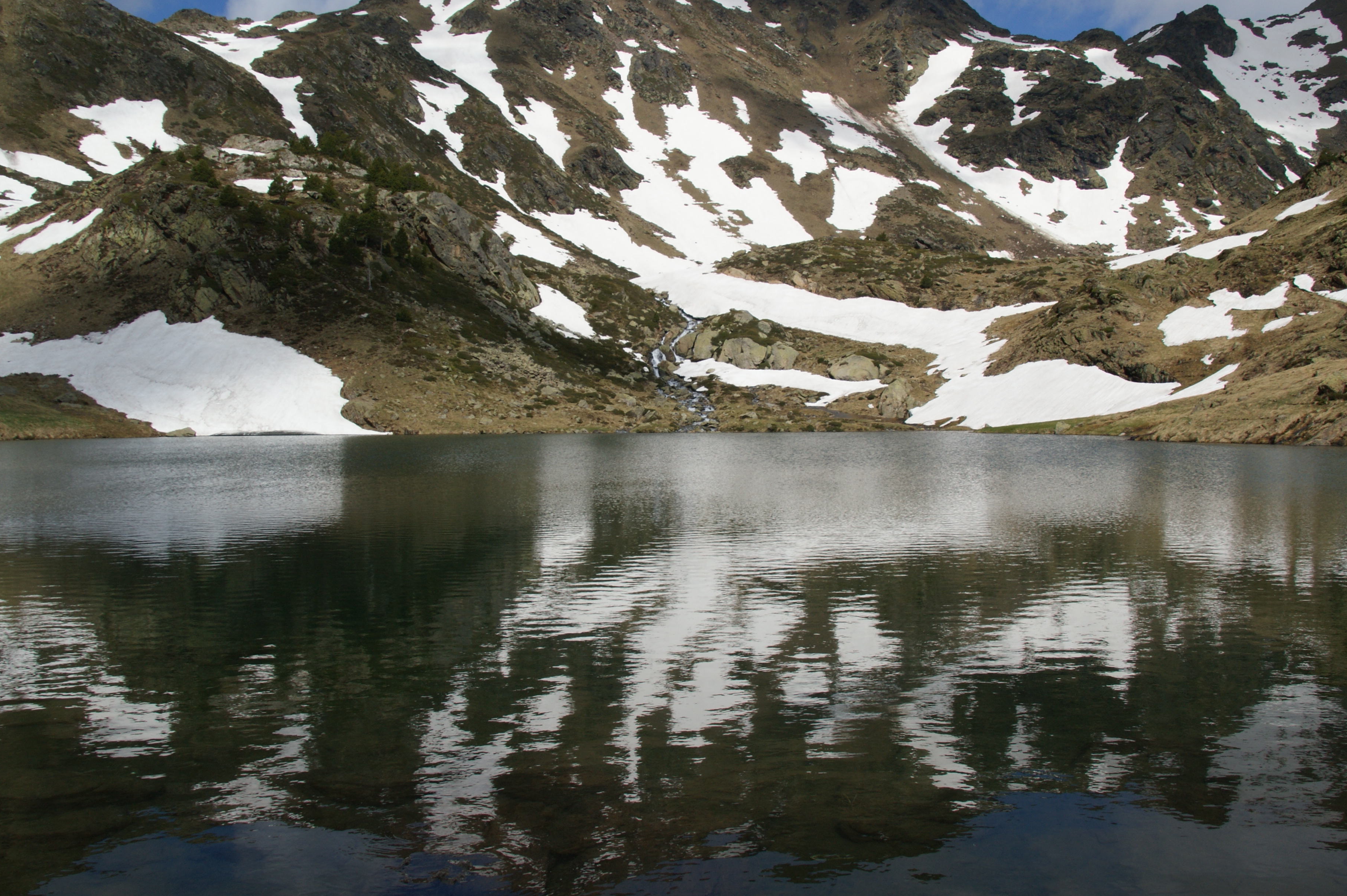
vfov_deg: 38.8
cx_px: 684
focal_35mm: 34
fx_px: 1271
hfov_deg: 55.8
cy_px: 422
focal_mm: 18
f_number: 10
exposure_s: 1/400
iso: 100
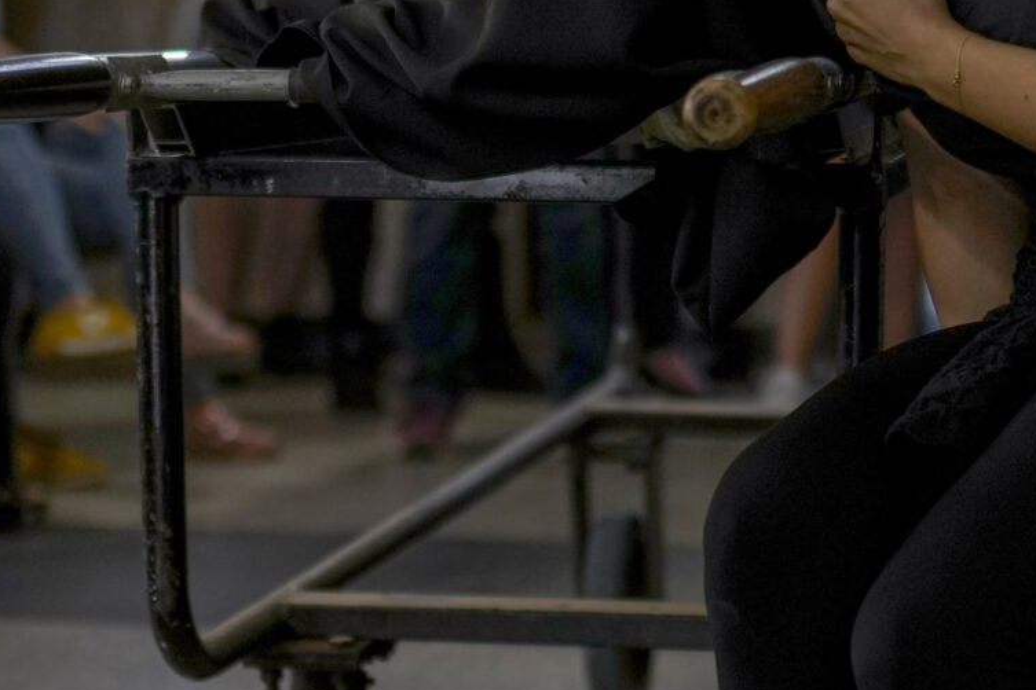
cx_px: 669
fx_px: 3424
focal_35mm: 119
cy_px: 486
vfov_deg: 11.5
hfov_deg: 17.2
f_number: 1.4
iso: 500
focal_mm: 35
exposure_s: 1/1000
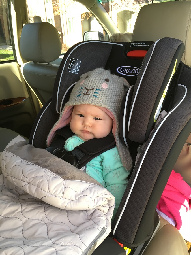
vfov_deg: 61.7
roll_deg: +3.7
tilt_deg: -28.1
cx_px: 96
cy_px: 128
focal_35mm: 29
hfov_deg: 48.2
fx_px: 213
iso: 25
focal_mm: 4.15
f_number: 2.2
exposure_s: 1/30
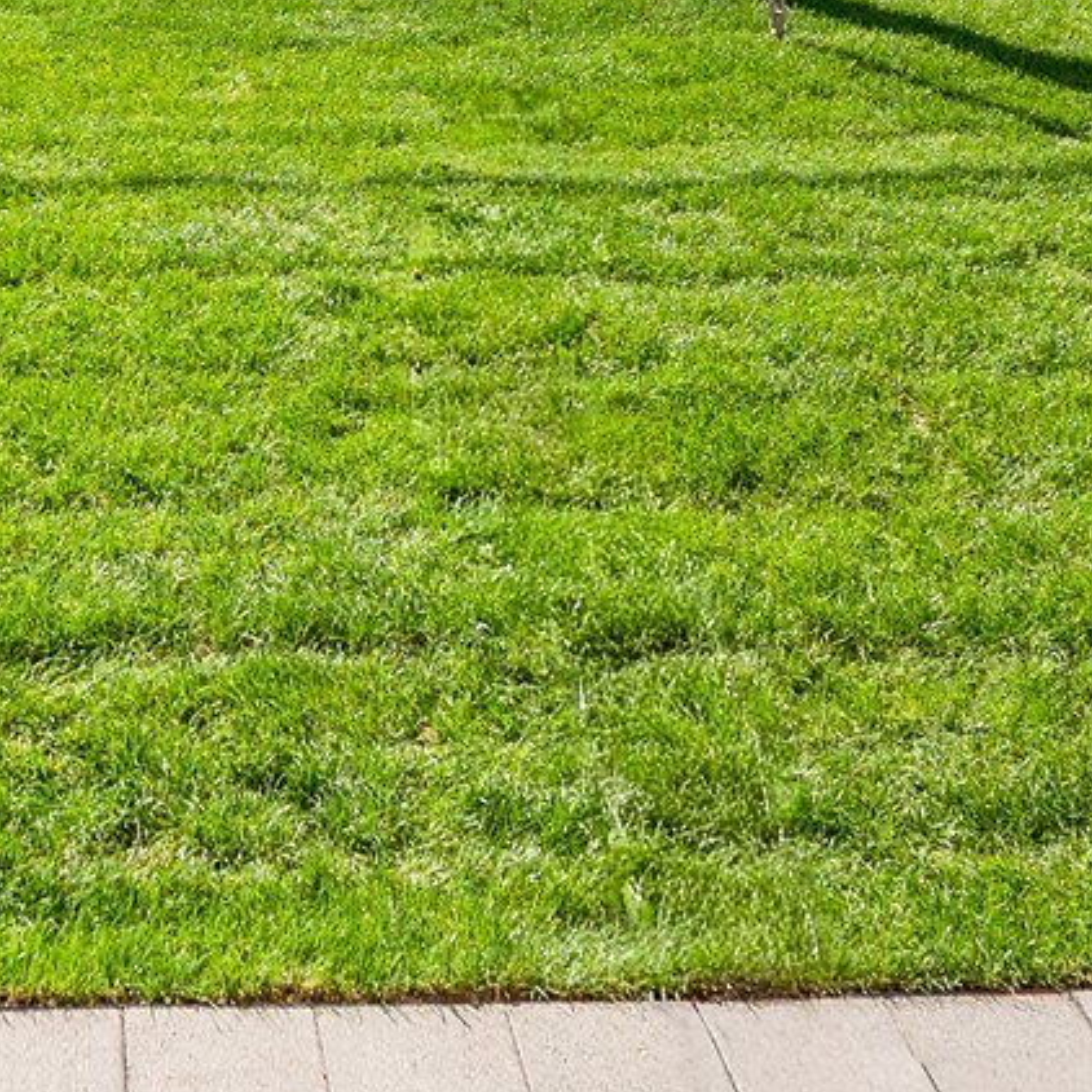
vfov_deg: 26.4
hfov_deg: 28.0
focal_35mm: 58
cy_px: -207
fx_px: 2070
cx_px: 38
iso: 80
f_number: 2.8
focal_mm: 17
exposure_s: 1/1000
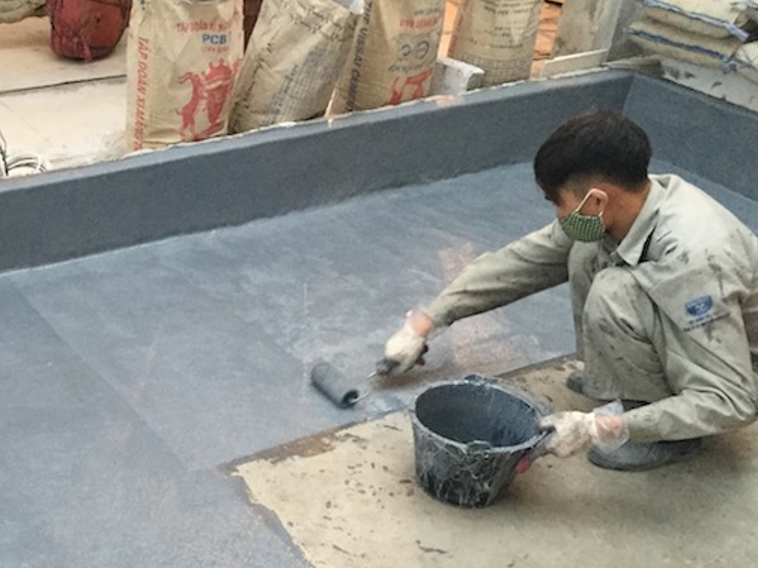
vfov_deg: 30.9
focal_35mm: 46
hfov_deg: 39.9
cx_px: 170
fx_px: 1007
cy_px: 439
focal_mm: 4.15
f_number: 2.2
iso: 250
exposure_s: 1/24
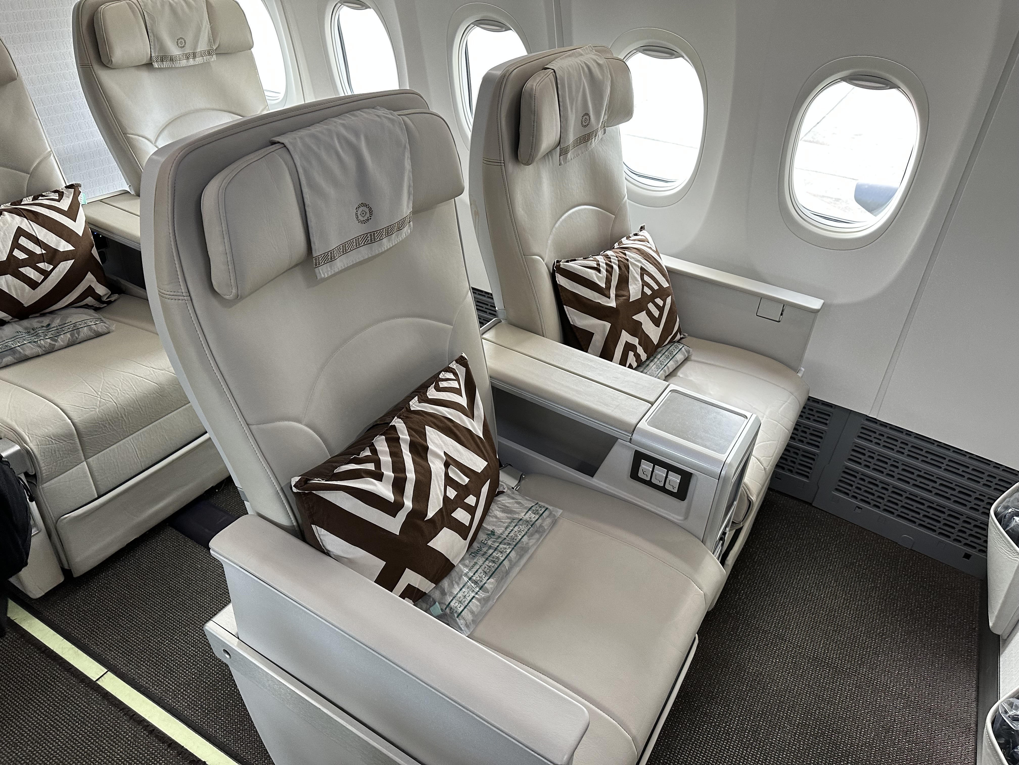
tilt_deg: -33.3
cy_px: 382
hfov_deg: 71.6
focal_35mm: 24
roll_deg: -3.6
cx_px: 510
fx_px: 706
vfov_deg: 56.8
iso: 250
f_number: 1.78
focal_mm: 6.86
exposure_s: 1/100
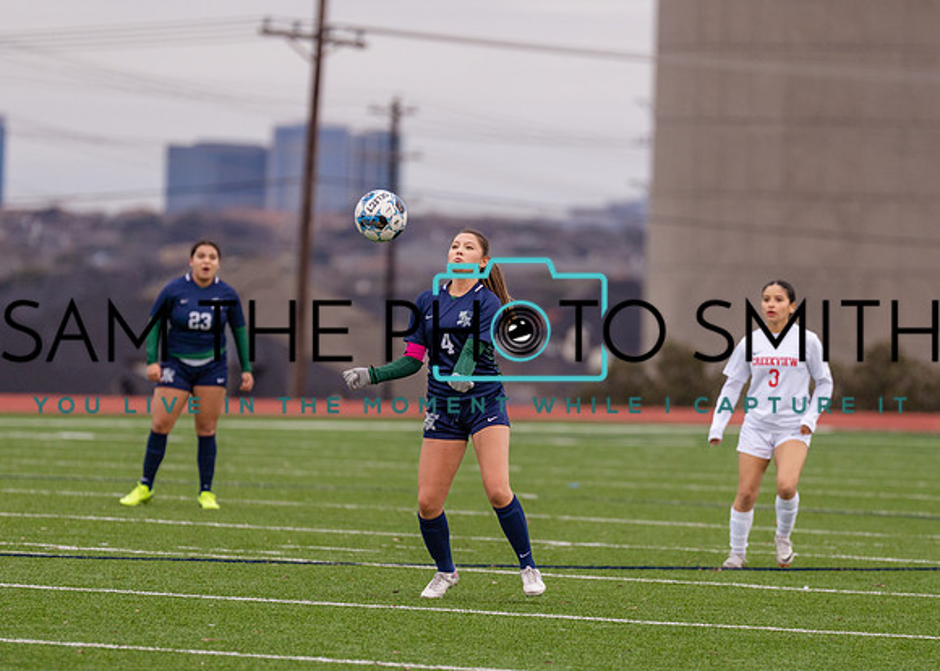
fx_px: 8598
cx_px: 484
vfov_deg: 4.5
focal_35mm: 322
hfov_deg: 6.3
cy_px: 411
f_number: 2.8
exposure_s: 1/1250
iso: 400
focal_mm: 200
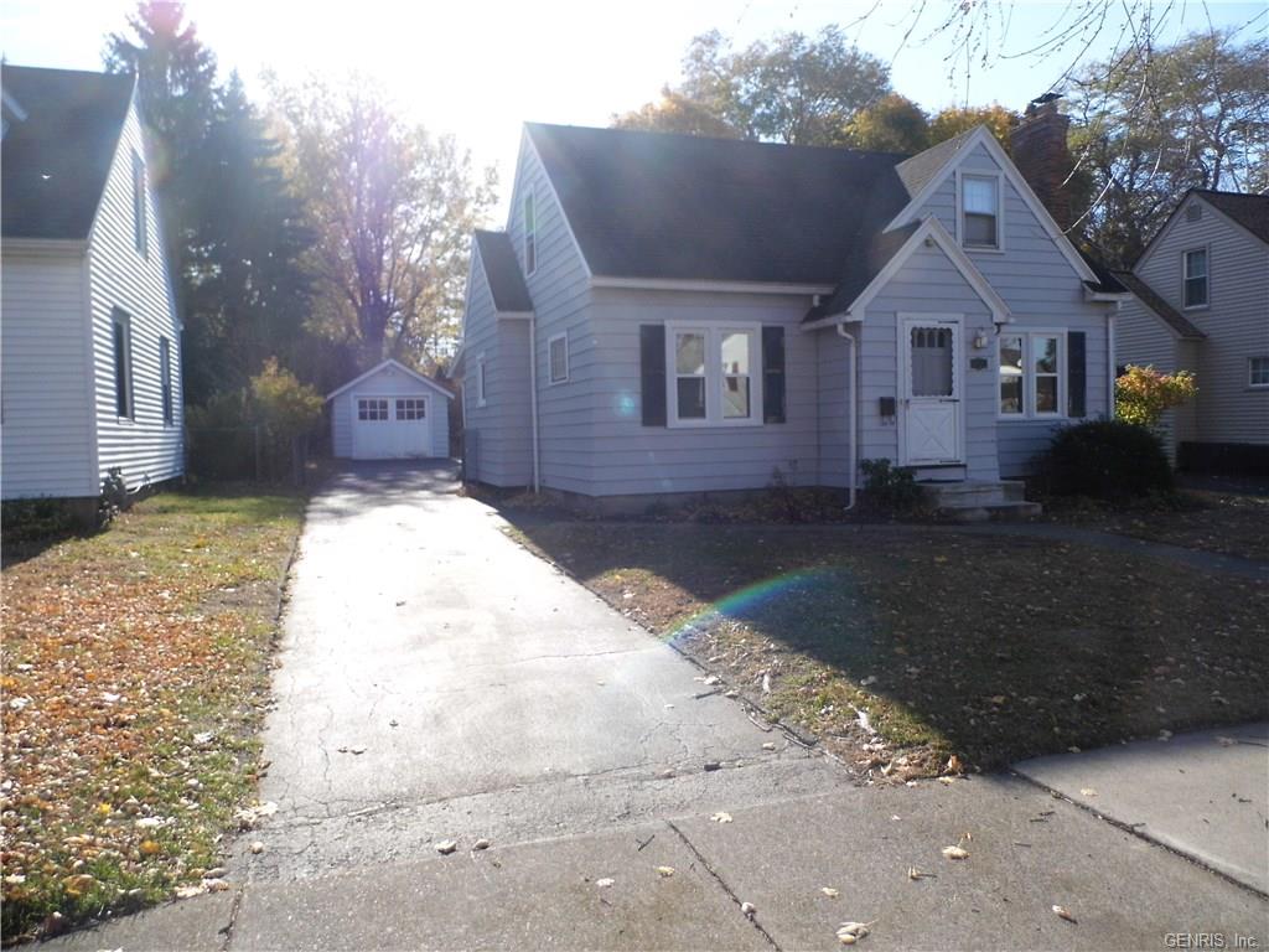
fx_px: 916
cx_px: 634
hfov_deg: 69.4
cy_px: 476
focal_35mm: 25
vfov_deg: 54.9
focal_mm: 4.5
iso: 100
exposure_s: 1/1000
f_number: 3.1
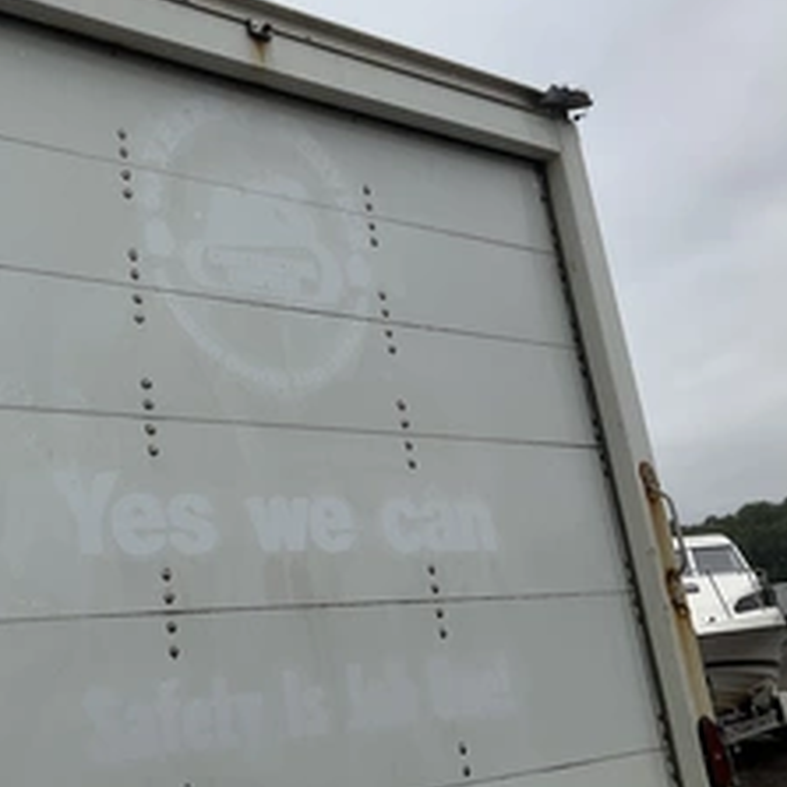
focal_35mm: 46
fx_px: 1183
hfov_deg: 35.7
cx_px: 166
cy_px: 332
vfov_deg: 36.7
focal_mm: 3
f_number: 1.8
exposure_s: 1/1848
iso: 25
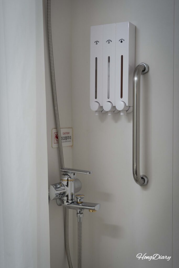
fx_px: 343
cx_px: 90
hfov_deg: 29.3
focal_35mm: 46
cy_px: 134
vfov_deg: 42.7
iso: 1000
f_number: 5.6
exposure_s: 1/160
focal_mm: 46
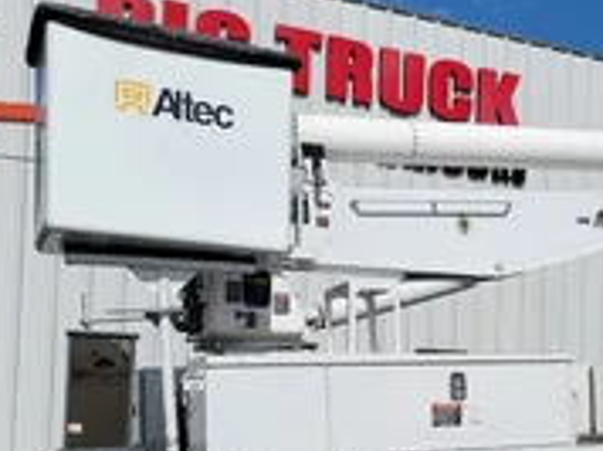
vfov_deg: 26.5
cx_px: 467
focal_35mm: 54
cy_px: 359
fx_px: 939
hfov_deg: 34.7
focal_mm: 6.7
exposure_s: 1/1925
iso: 16
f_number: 1.8
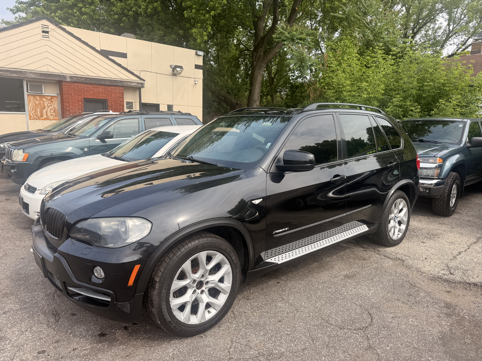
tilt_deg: -10.6
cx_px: 241
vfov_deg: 56.8
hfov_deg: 71.6
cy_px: 180
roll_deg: -2.1
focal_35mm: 24
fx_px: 334
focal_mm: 6.76
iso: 80
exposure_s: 1/1949
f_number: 1.78
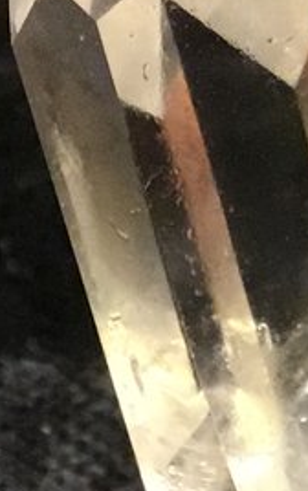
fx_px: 2627
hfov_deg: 6.6
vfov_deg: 10.5
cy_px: 577
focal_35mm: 196
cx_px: 477
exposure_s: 1/30
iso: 160
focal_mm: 3.3
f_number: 2.4
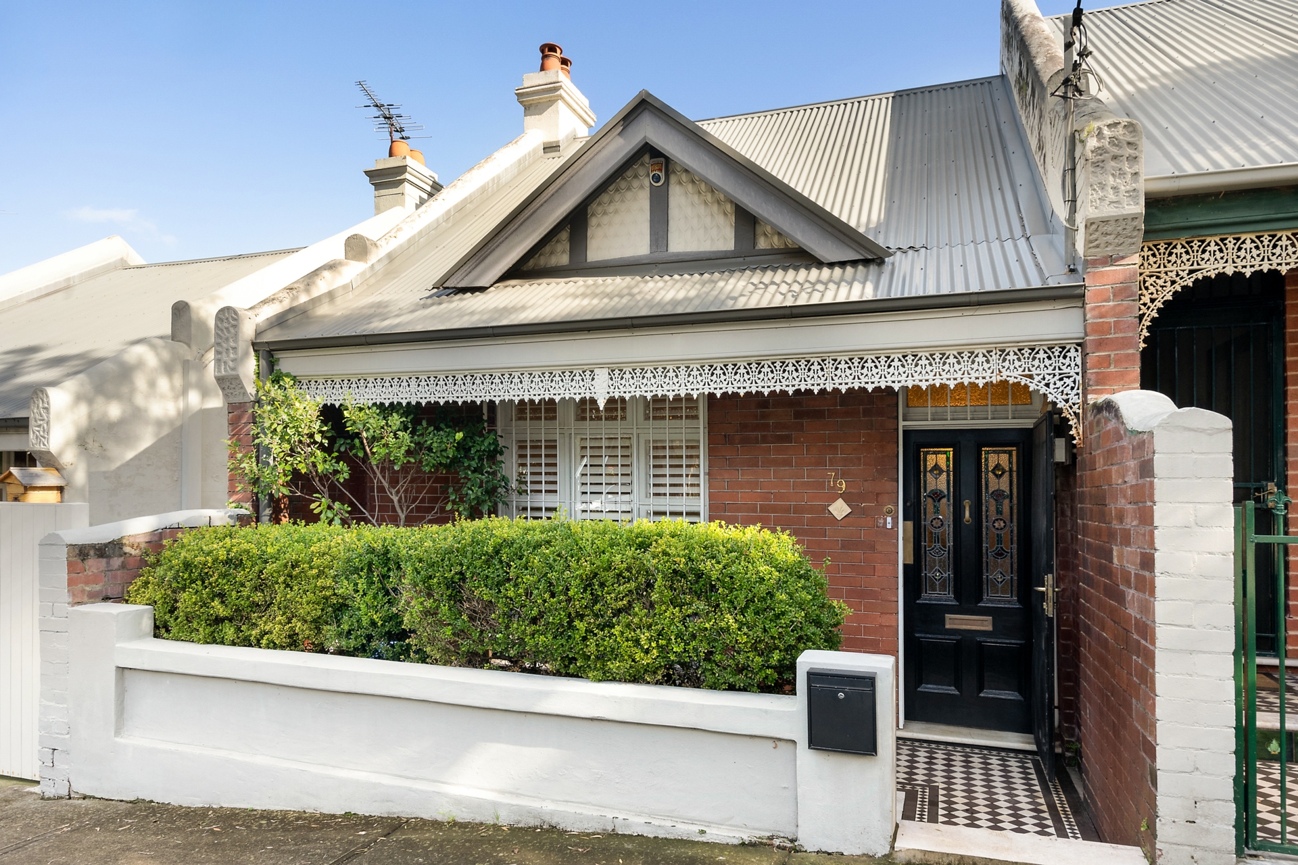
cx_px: 649
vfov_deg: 57.2
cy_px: 432
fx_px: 793
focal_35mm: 22
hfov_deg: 78.6
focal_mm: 22
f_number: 11
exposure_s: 1/250
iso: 400
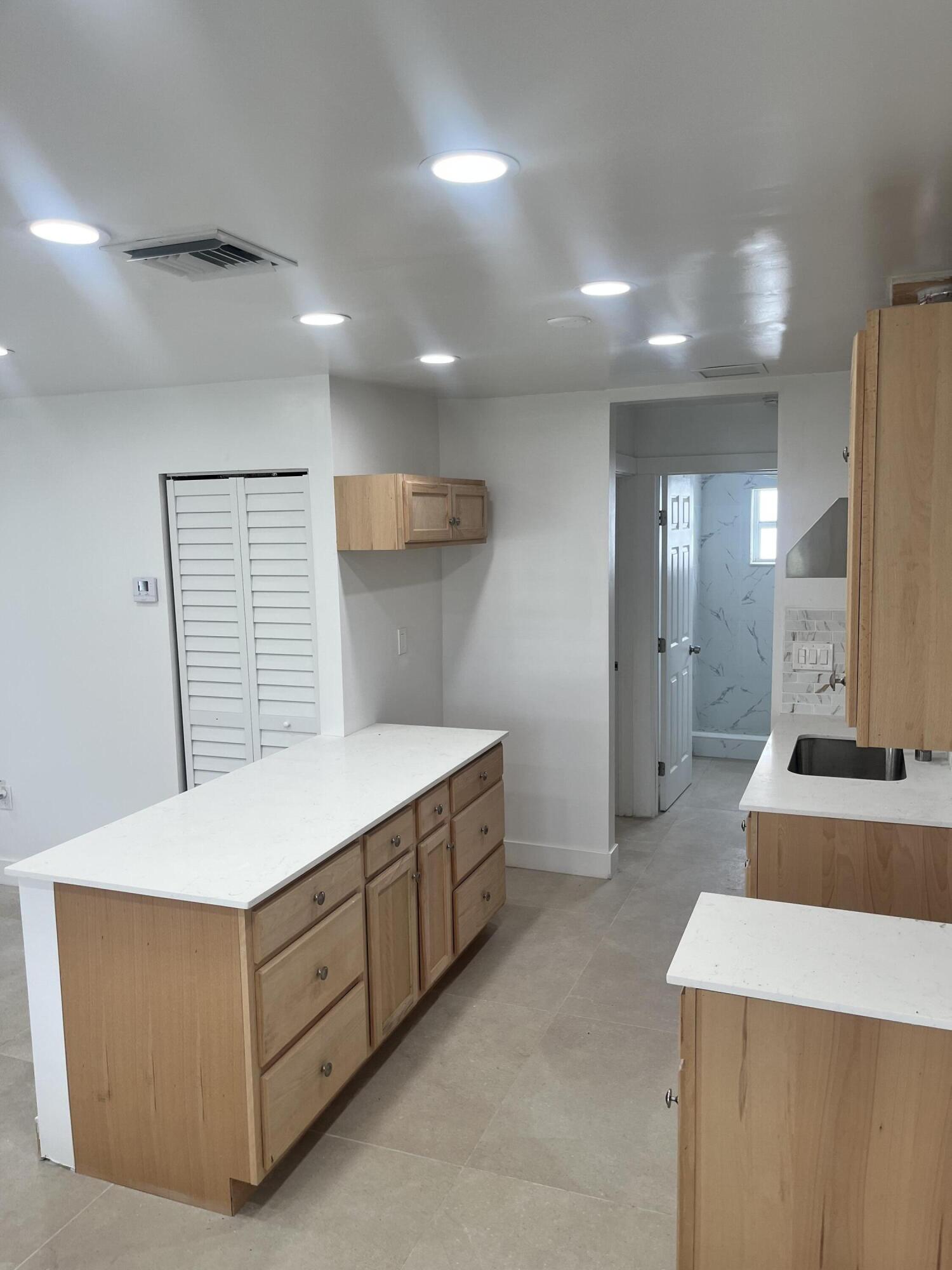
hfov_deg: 53.1
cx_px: 476
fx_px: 953
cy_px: 635
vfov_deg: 67.3
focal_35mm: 26
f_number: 1.6
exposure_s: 1/164
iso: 64
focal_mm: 5.1
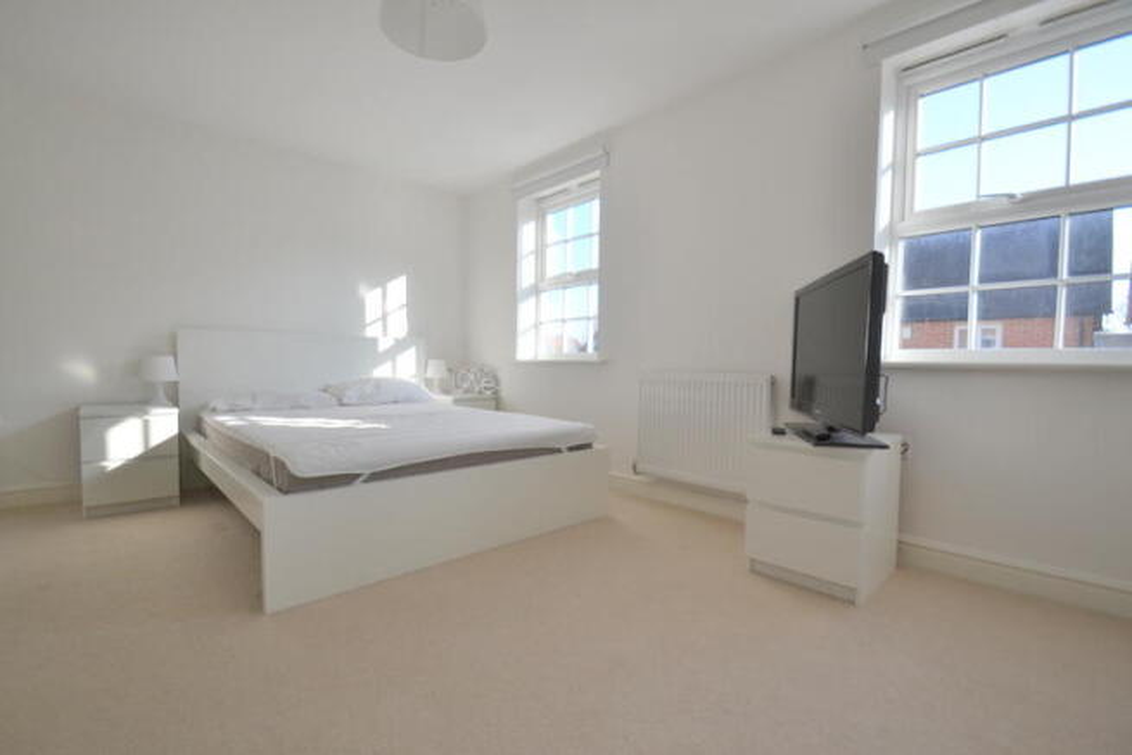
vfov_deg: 77.4
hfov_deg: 100.4
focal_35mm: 15
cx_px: 566
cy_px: 378
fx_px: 472
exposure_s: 1/125
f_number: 5.6
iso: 100
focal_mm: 10
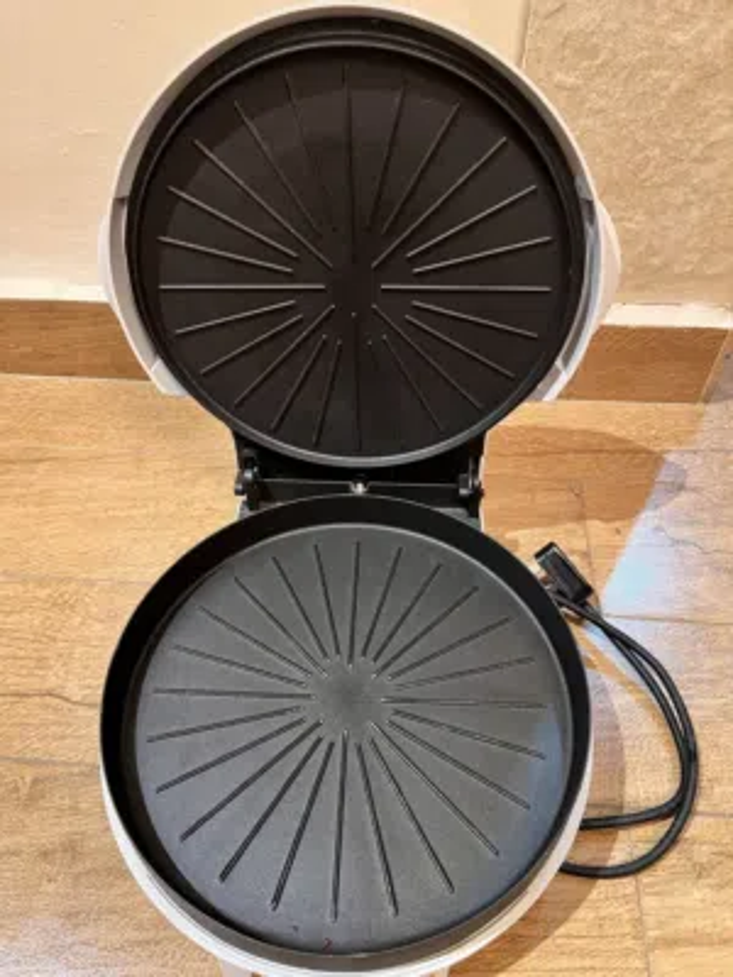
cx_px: 366
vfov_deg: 67.3
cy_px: 488
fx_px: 734
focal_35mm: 26
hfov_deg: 53.1
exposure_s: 1/50
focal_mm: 5.7
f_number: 1.5
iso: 500
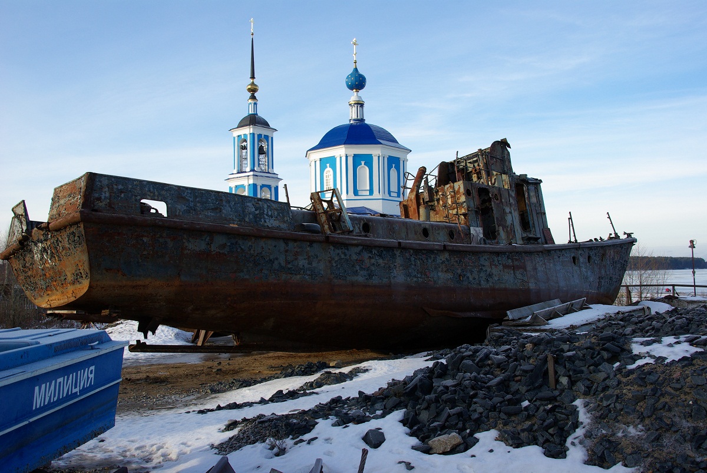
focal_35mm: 33
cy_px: 236
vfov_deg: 40.1
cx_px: 354
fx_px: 649
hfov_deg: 57.2
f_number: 6.7
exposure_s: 1/180
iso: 200
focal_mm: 22
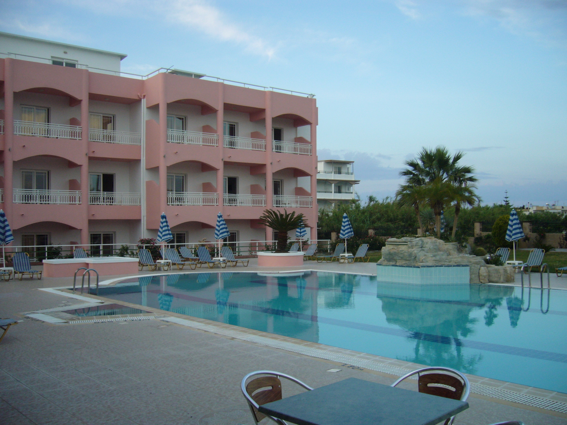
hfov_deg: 52.6
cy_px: 212
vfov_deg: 40.7
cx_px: 284
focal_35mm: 35
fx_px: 573
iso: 100
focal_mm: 5.8
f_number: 2.8
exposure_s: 1/200
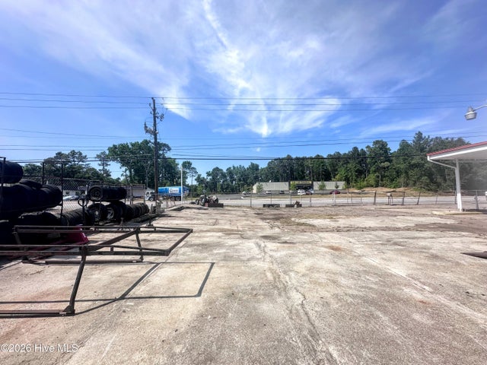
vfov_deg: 85.7
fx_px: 197
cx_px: 244
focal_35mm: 14
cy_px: 182
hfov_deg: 102.1
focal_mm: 2.22
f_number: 2.2
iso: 50
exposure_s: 1/2564
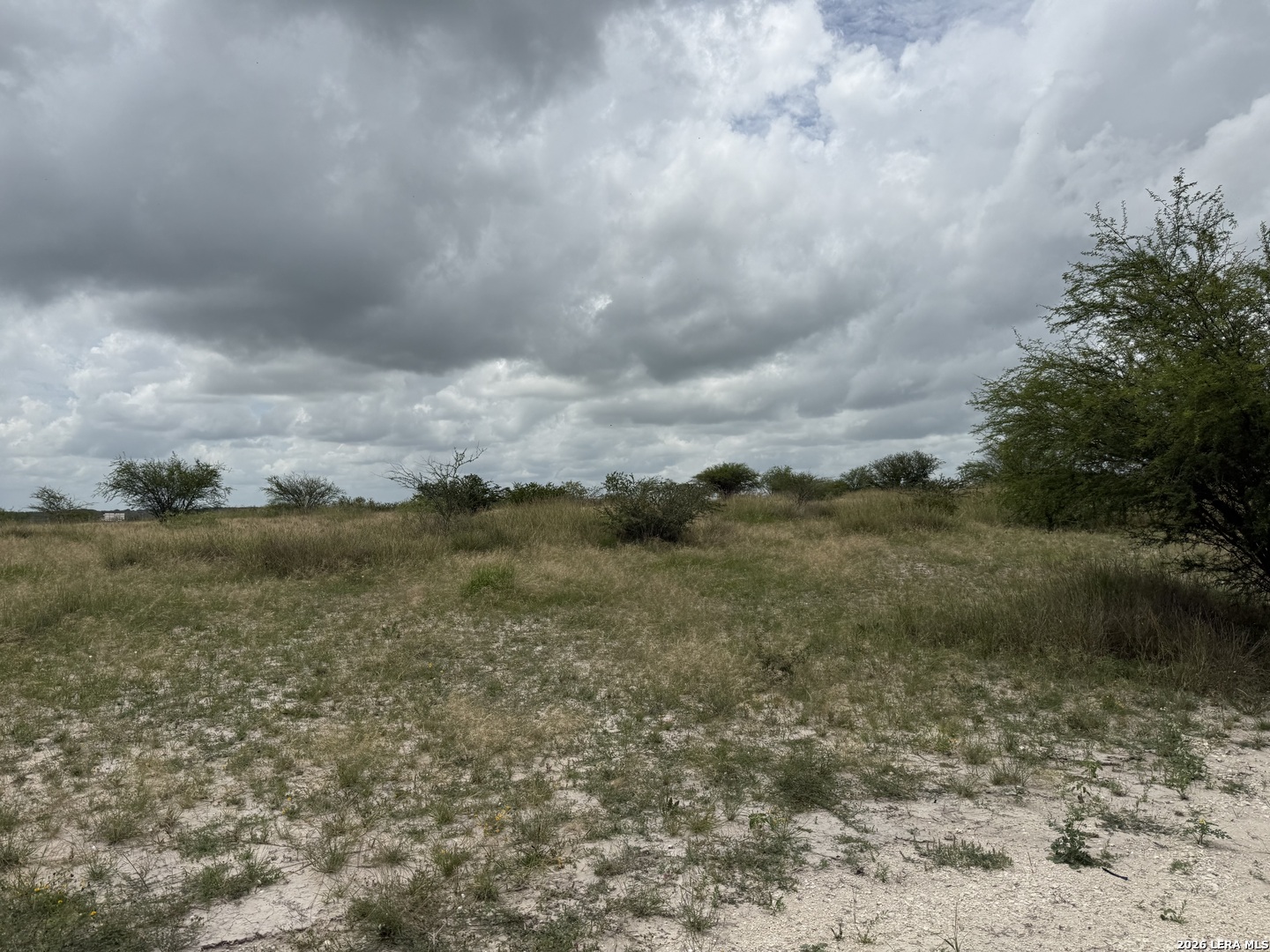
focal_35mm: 24
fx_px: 881
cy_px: 476
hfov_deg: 71.6
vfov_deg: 56.8
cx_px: 635
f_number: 1.78
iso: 80
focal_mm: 6.76
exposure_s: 1/11905
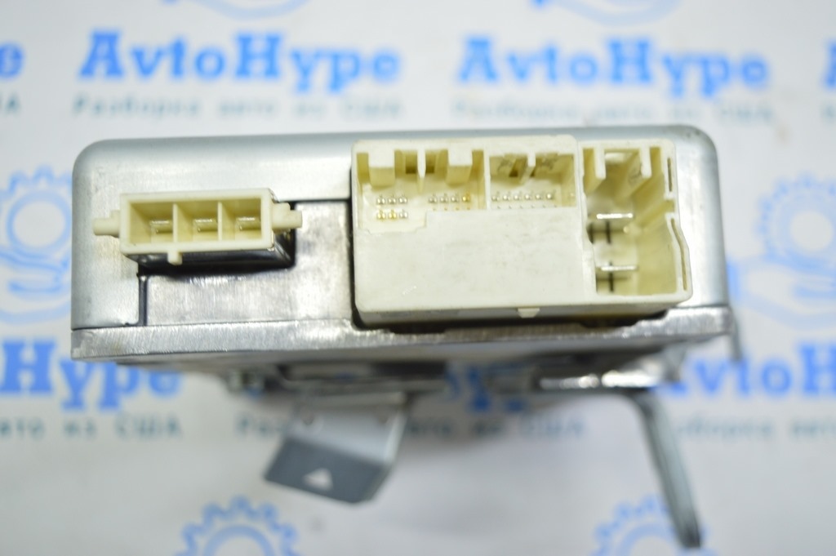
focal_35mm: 42
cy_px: 278
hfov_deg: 46.4
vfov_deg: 31.8
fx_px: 975
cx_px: 418
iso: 400
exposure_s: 1/40
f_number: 4.2
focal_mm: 28
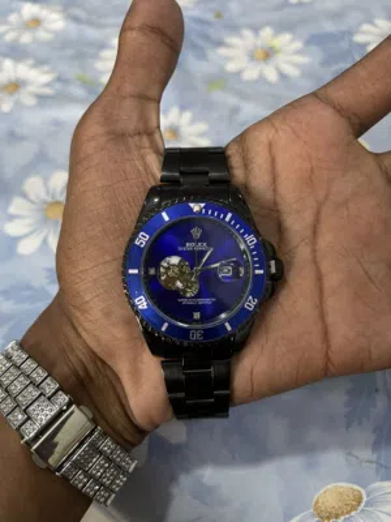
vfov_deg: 67.3
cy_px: 261
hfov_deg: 53.1
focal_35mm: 26
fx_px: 392
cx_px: 196
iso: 160
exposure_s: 1/50
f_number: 1.6
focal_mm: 5.1
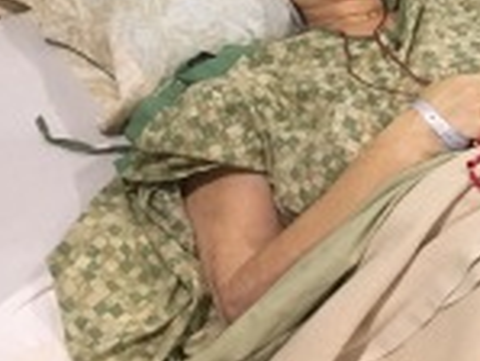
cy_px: -68
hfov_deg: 26.6
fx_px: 985
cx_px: 422
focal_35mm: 71
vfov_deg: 19.6
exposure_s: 1/17
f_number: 2.2
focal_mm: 4.15
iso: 200
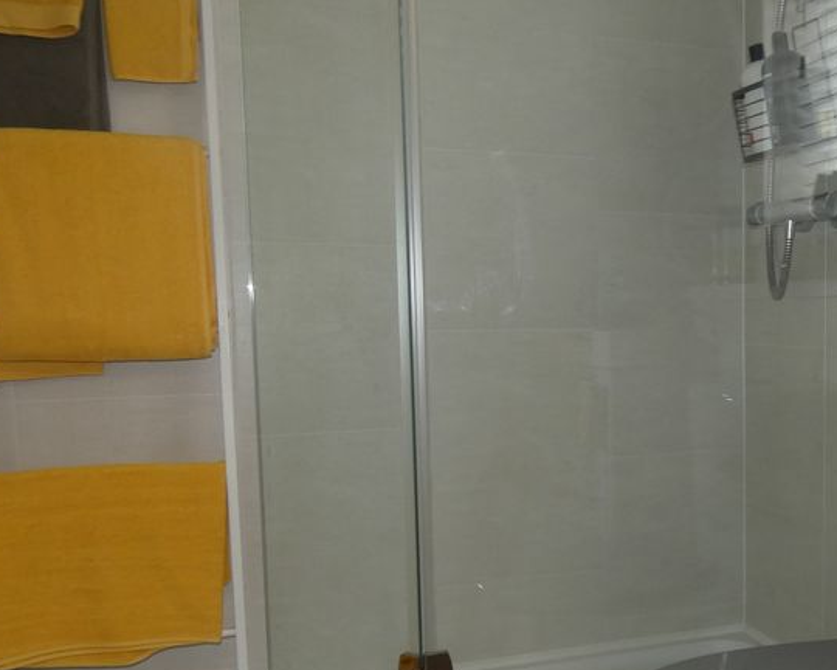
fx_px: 917
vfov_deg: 39.9
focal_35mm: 37
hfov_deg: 46.9
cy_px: 408
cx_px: 648
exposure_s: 1/60
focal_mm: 3.6
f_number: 2.8
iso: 200
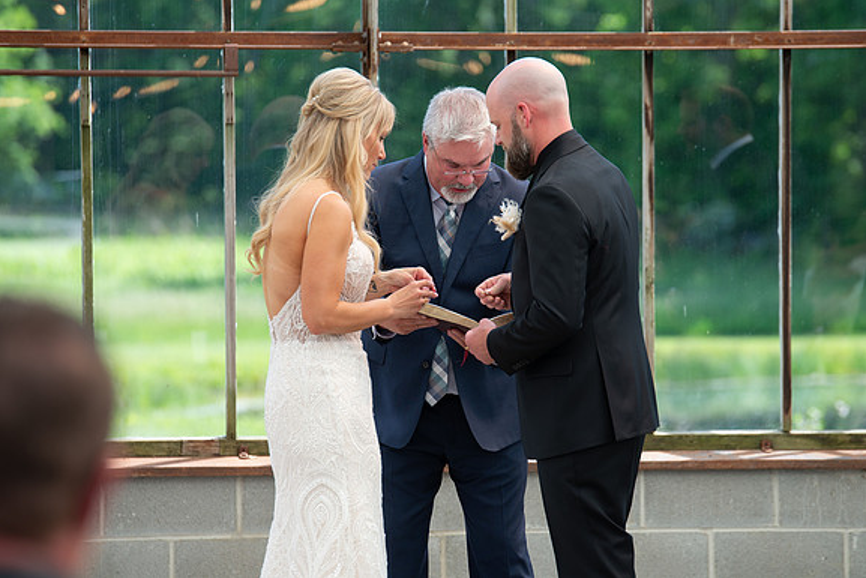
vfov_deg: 6.3
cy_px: 292
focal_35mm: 219
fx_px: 5269
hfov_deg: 9.4
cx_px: 459
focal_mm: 200
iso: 160
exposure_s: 1/250
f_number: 4.5
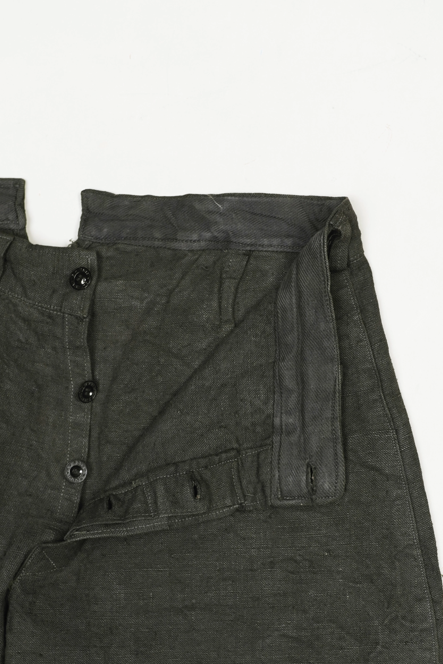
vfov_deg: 33.8
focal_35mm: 59
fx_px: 1089
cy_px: 397
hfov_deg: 23.0
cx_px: 204
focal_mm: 32
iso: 400
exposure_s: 1/100
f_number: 3.2
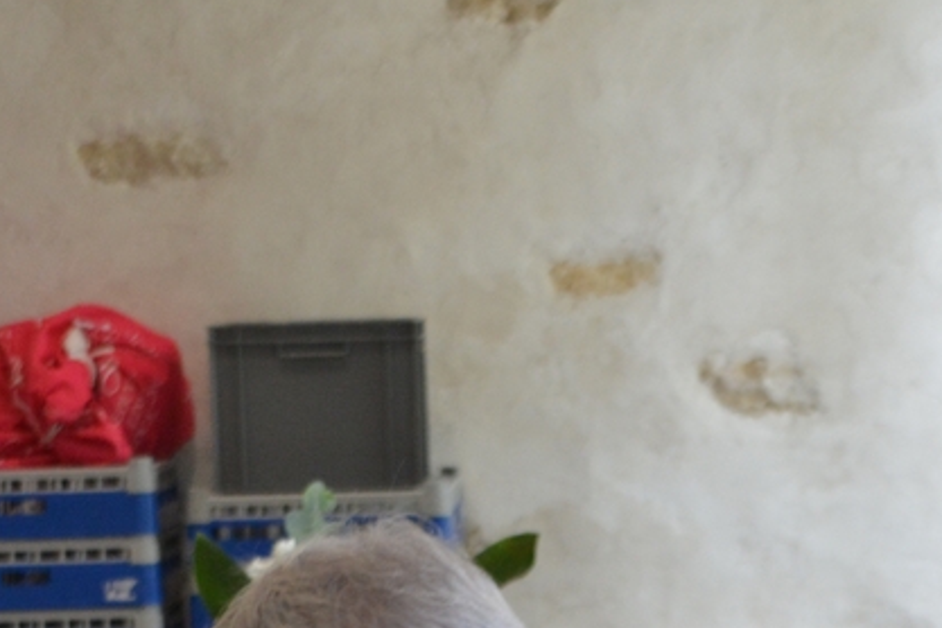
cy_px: 900
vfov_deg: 9.7
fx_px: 3611
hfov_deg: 14.9
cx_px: 422
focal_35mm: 138
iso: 800
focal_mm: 30
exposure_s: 1/30
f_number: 4.2
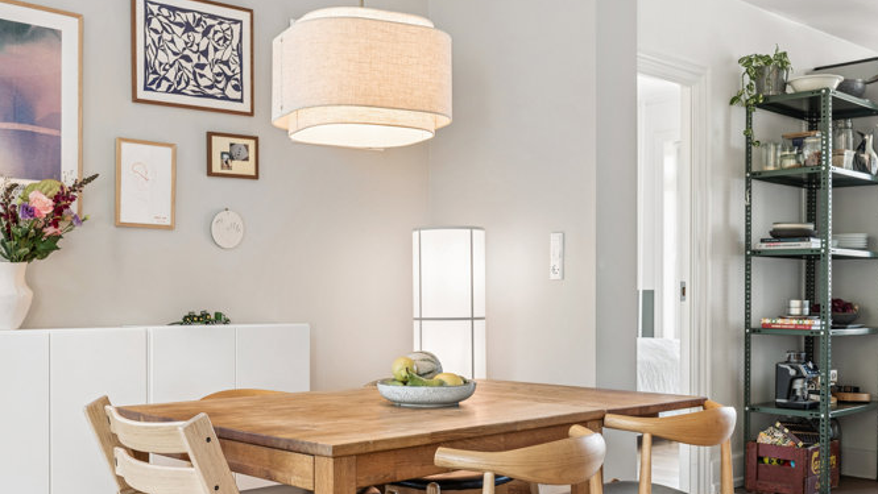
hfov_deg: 46.4
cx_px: 411
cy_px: 300
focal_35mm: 44
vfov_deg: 27.1
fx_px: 1025
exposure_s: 1/8
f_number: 9.5
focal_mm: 35
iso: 200
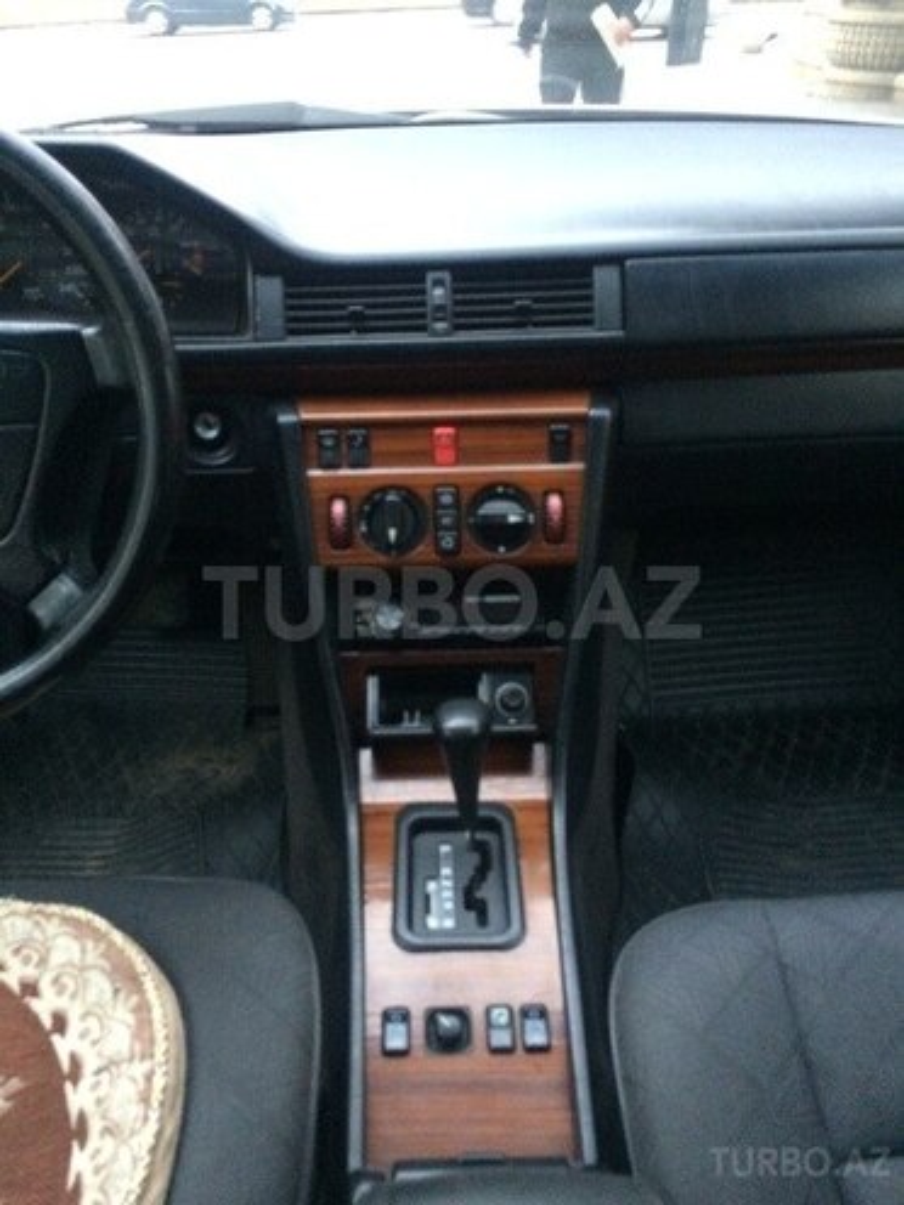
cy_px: 602
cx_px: 452
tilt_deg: -32.8
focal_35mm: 29
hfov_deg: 48.2
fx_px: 1010
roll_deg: +0.0
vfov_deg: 61.7
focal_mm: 4.15
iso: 320
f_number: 2.2
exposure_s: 1/20
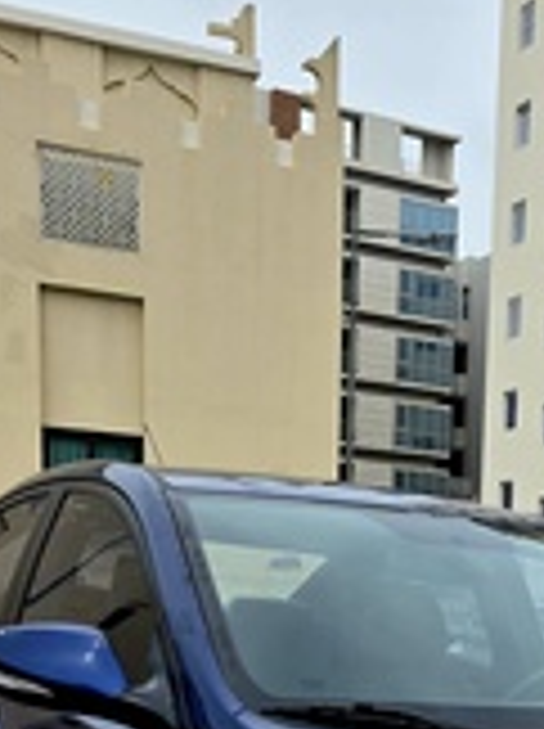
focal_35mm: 65
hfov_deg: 21.8
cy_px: 911
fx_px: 1366
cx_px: 524
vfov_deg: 26.1
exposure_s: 1/714
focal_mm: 6.3
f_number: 1.7
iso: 12
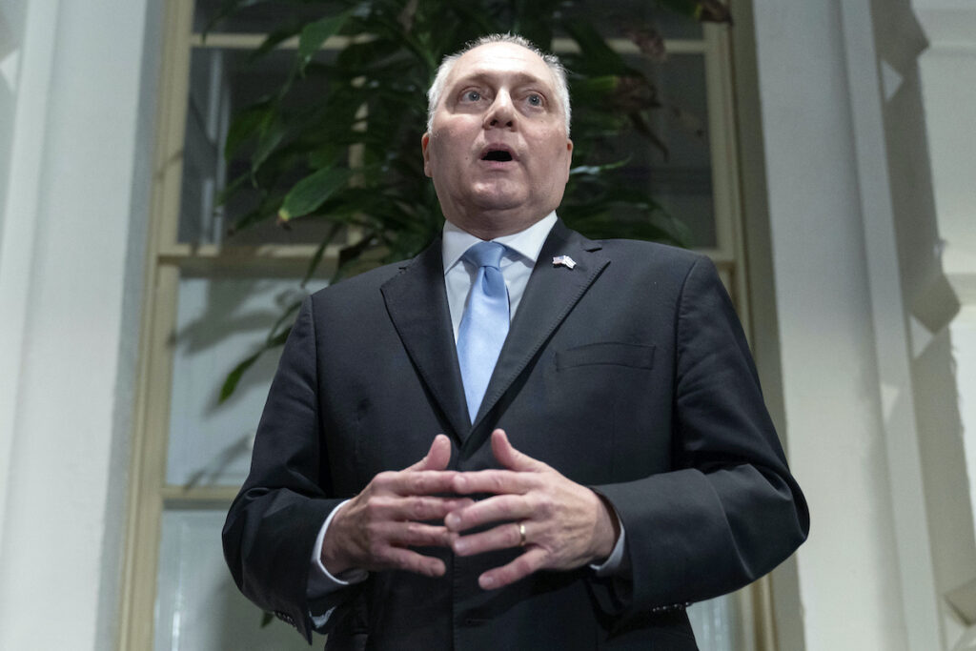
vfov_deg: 31.9
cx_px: 488
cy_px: 326
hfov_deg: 46.4
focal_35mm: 42
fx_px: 1139
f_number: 2.8
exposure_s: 1/200
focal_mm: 42
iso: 3200
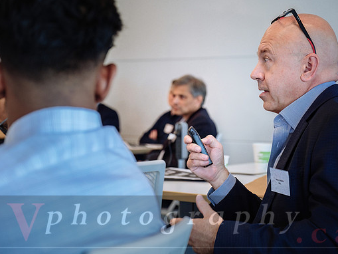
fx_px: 781
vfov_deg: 18.4
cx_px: 163
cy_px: 127
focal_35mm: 80
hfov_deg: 24.4
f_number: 3.6
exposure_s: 1/250
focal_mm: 48.5
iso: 1250
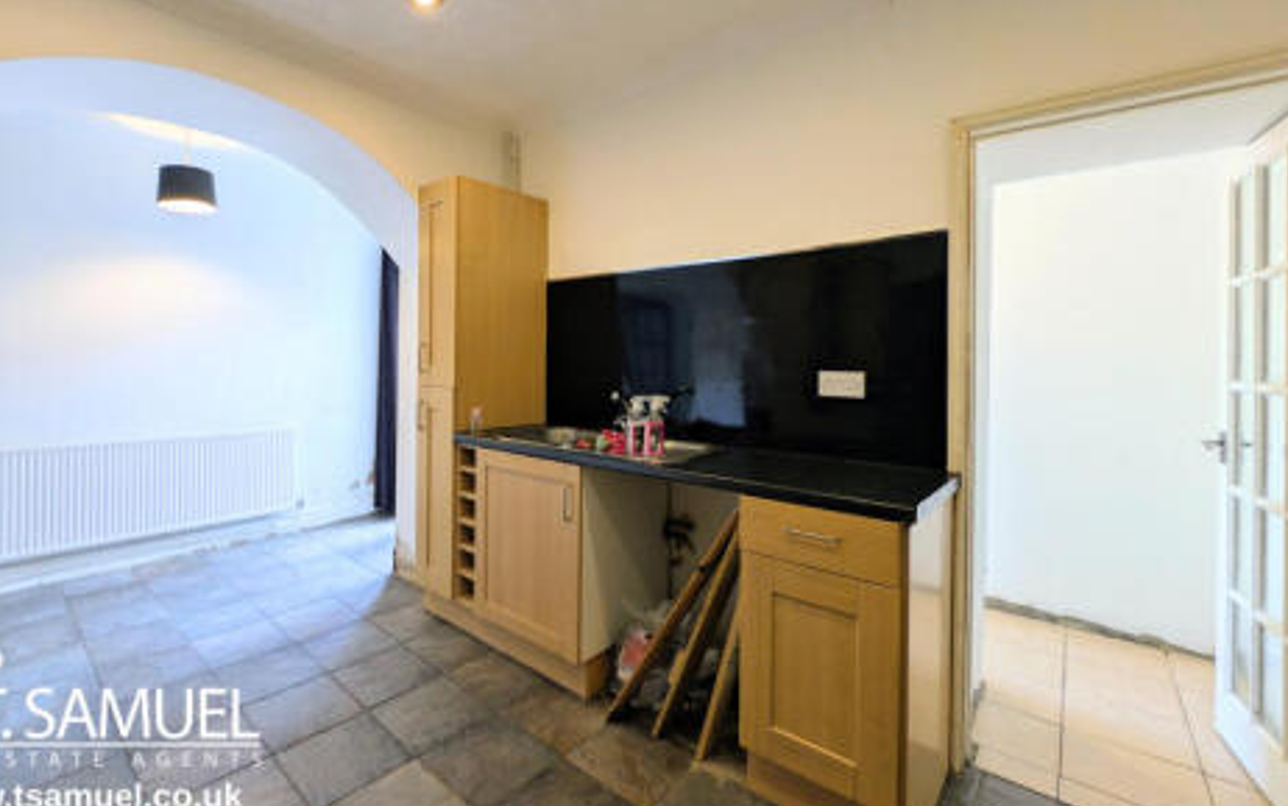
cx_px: 560
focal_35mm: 16
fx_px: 562
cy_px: 361
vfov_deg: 71.1
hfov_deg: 97.3
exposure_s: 1/50
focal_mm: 2.23
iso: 106
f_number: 1.95
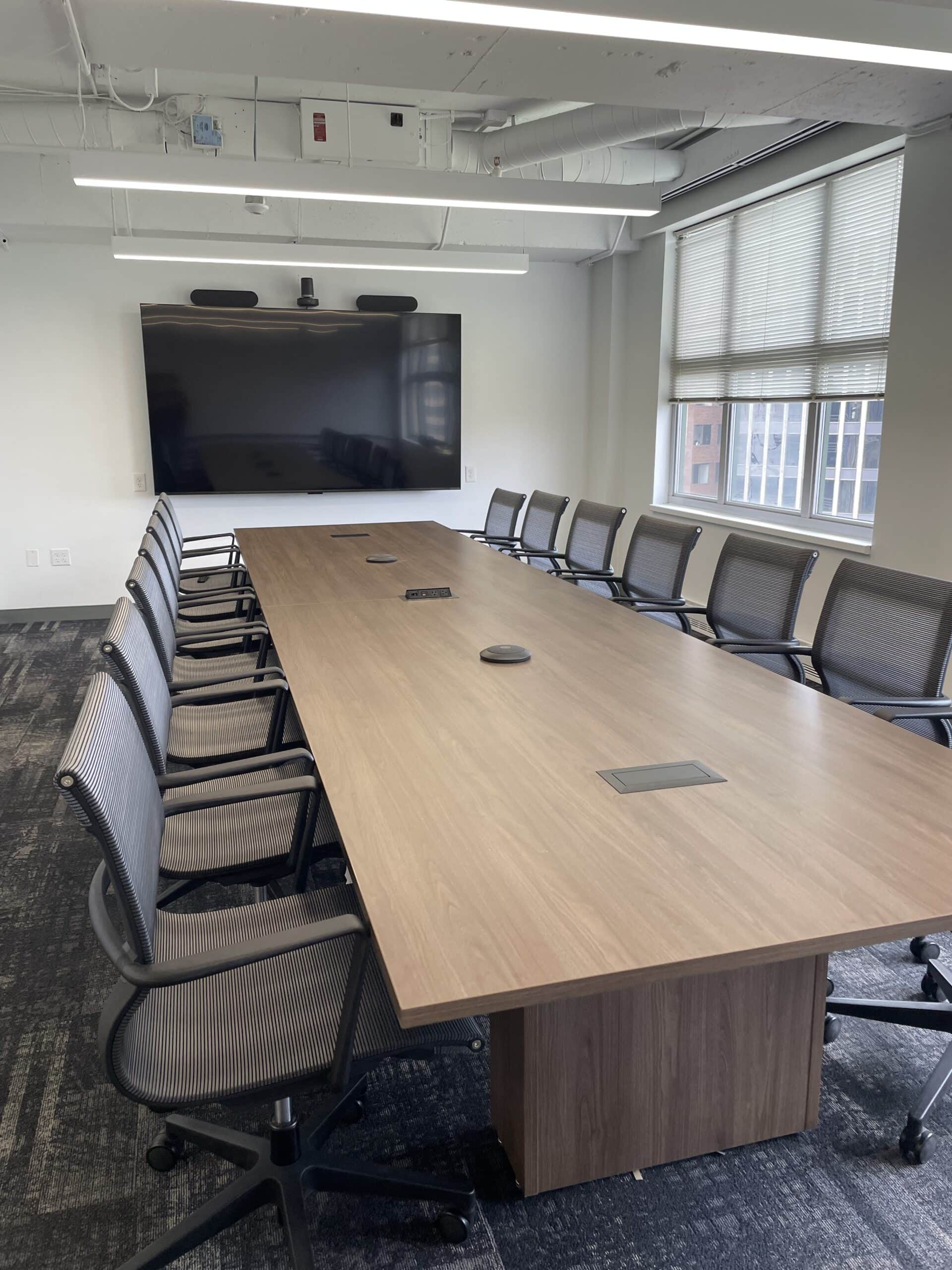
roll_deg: +0.6
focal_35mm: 26
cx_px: 476
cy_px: 635
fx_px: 953
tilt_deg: -11.2
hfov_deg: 53.1
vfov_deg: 67.3
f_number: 1.6
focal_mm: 4.2
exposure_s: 1/115
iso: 100
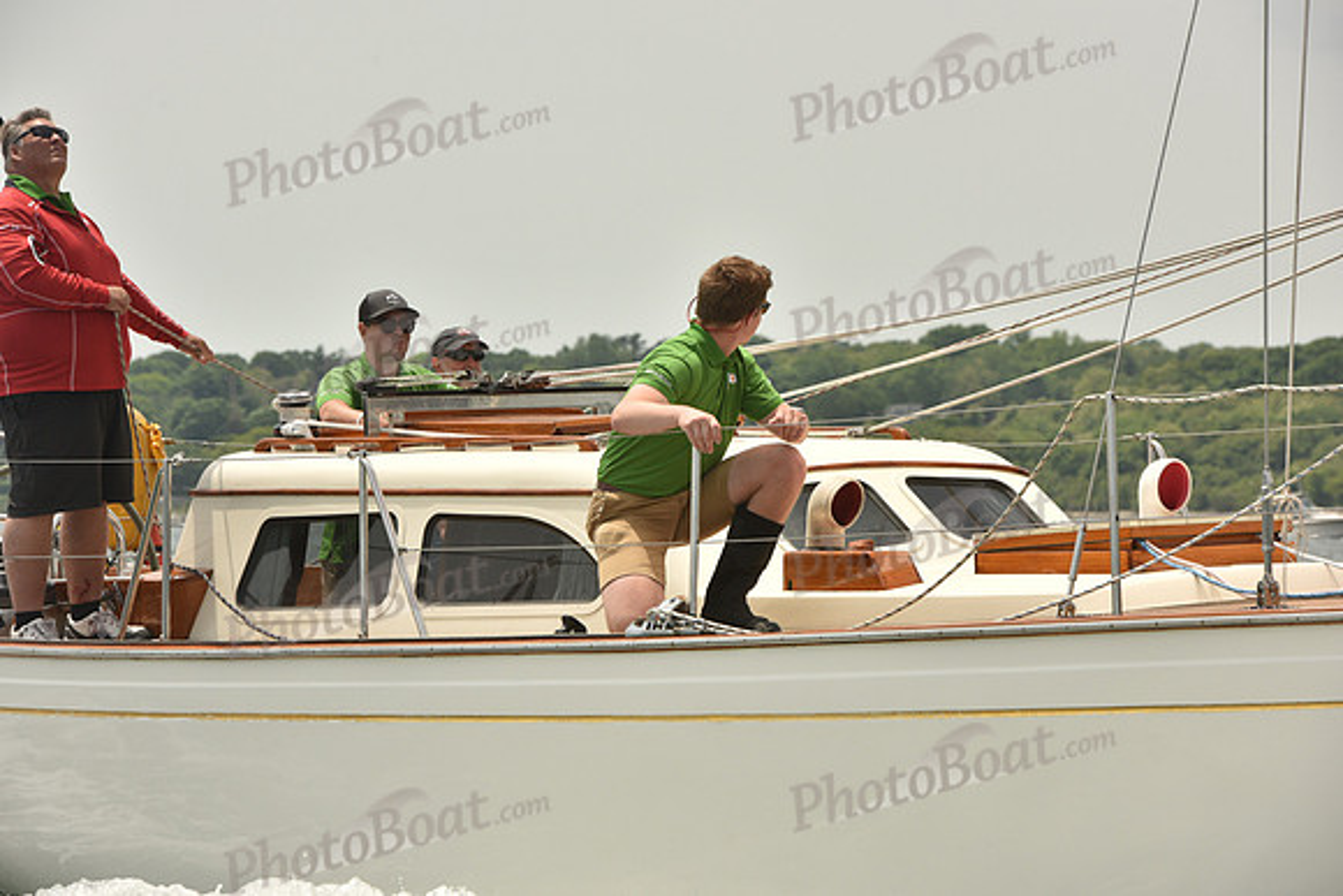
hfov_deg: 11.7
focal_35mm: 175
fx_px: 6530
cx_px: 672
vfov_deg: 7.9
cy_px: 448
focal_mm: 175
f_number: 11
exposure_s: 1/1000
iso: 400
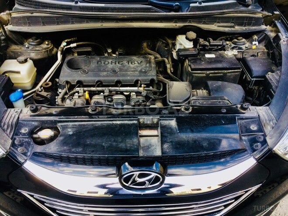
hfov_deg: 61.7
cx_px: 144
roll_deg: -0.3
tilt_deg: -43.0
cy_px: 108
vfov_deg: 48.2
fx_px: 241
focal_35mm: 29
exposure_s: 1/100
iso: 50
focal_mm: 4.15
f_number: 2.2
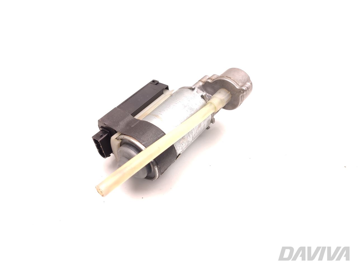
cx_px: 179
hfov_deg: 71.6
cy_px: 134
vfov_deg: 56.8
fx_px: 248
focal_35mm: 24
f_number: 1.89
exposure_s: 1/80
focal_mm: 5.89
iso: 125
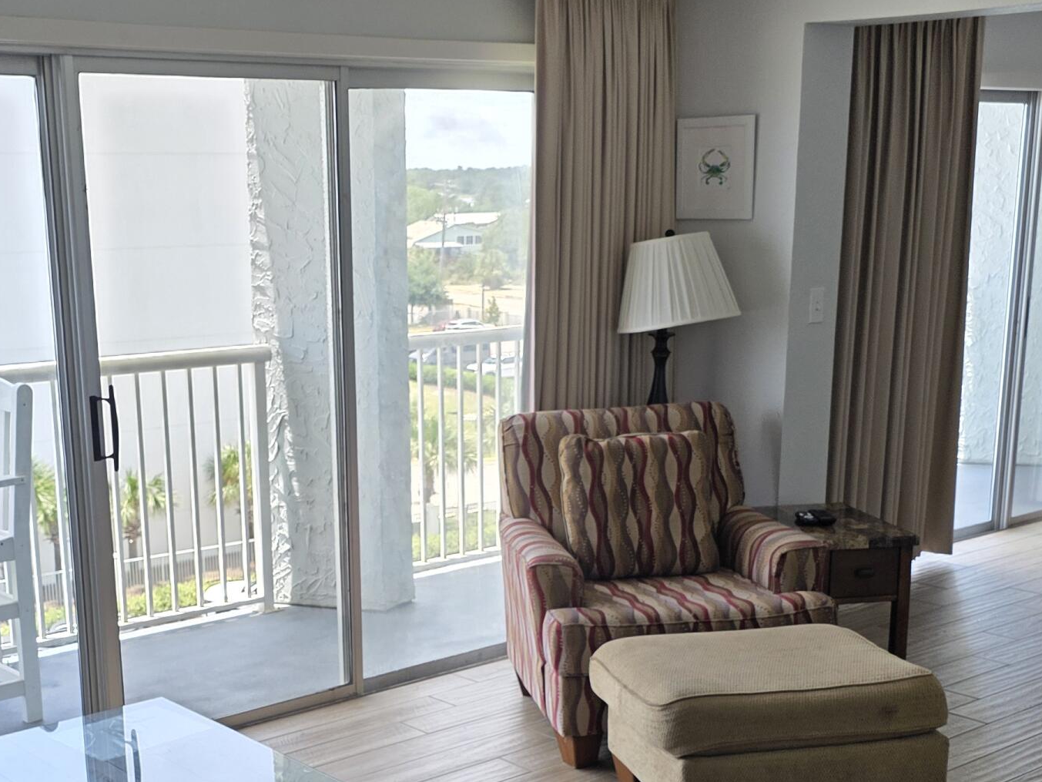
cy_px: 591
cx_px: 433
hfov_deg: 37.4
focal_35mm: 51
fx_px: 1535
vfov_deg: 28.1
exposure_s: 1/180
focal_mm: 6.3
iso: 40
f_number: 1.7
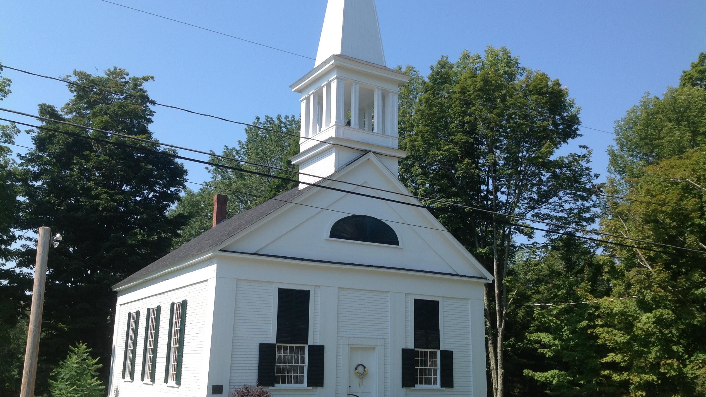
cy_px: 209
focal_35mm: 39
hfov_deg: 51.6
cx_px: 348
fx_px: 730
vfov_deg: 30.4
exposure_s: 1/1259
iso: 50
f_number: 2.4
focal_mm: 4.28
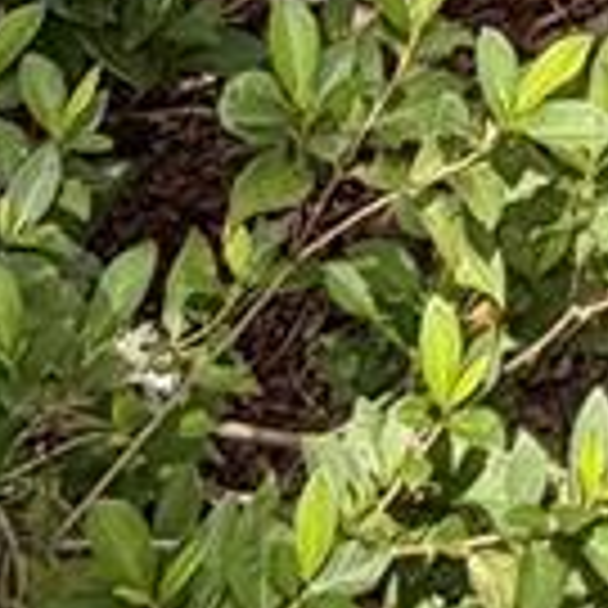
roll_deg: -1.4
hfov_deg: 13.9
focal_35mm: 110
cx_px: 1130
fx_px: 2186
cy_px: -1261
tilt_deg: -3.1
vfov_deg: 10.6
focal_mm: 2.22
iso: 50
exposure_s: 1/502
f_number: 2.2
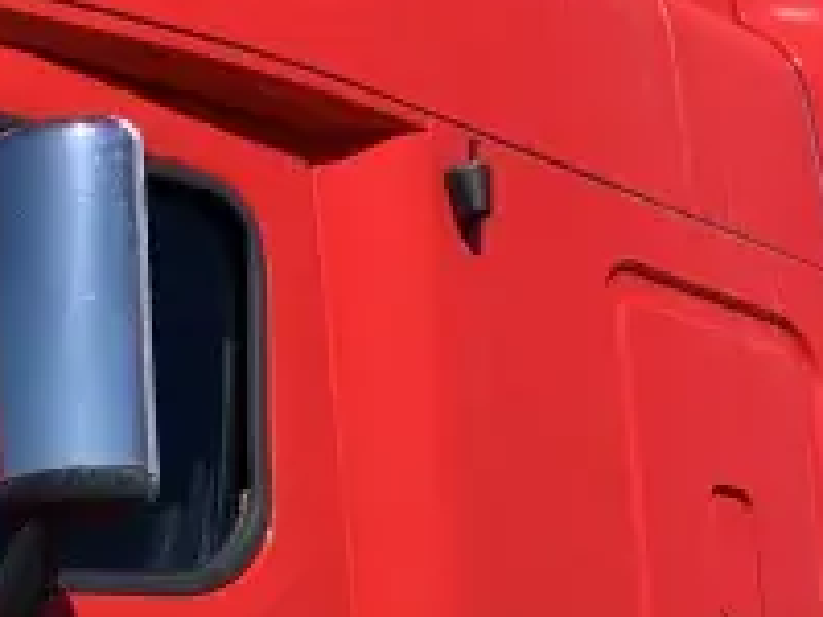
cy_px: 1061
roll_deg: +1.8
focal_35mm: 125
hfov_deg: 15.2
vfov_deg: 11.2
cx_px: -152
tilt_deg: +3.7
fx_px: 2972
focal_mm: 4.25
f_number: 1.8
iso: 25
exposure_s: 1/2075
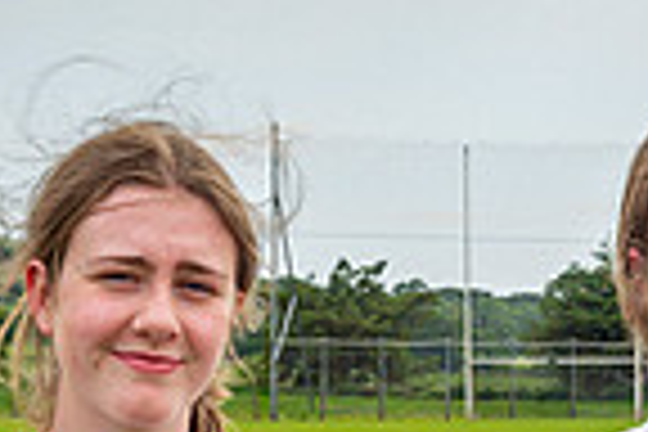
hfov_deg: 9.8
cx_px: 651
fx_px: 3762
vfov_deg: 6.5
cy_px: 501
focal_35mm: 209
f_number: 8
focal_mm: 38
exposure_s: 1/100
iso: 100
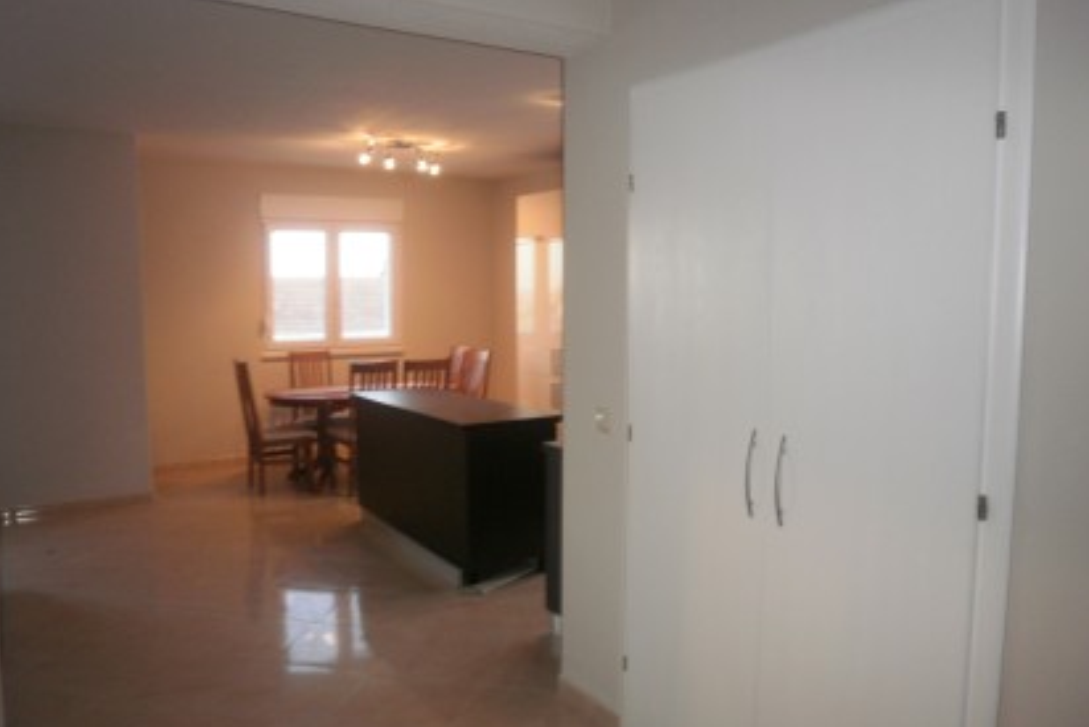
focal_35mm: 28
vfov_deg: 46.4
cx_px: 543
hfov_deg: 65.5
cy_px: 378
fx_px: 847
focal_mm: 4.65
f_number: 2.6
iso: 125
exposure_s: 1/25
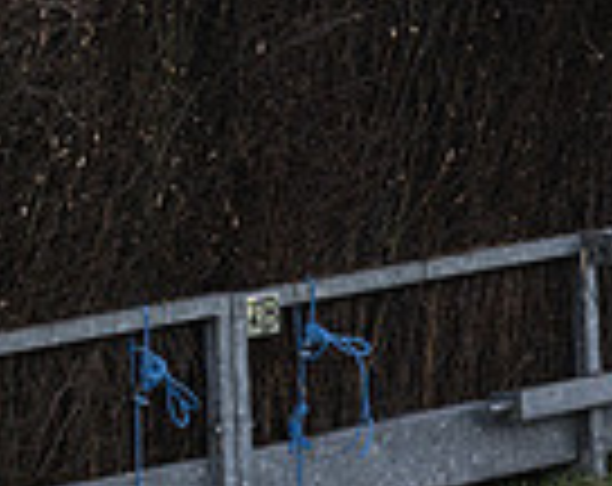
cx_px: 477
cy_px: -216
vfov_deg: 4.7
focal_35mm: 327
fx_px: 5906
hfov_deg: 5.9
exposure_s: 1/1600
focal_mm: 70
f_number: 3.2
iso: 250
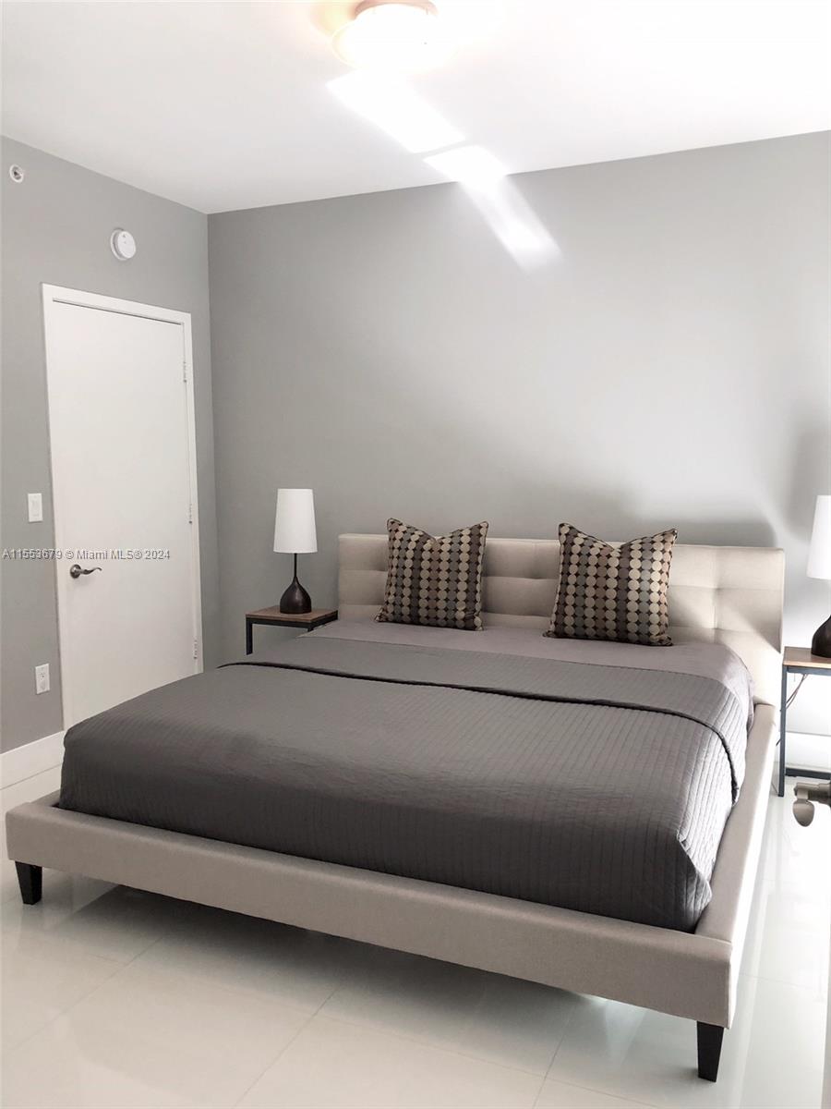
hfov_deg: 49.7
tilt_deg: -5.5
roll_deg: +0.0
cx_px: 416
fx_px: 896
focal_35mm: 28
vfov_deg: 63.4
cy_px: 554
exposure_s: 1/30
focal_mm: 4
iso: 32
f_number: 1.8
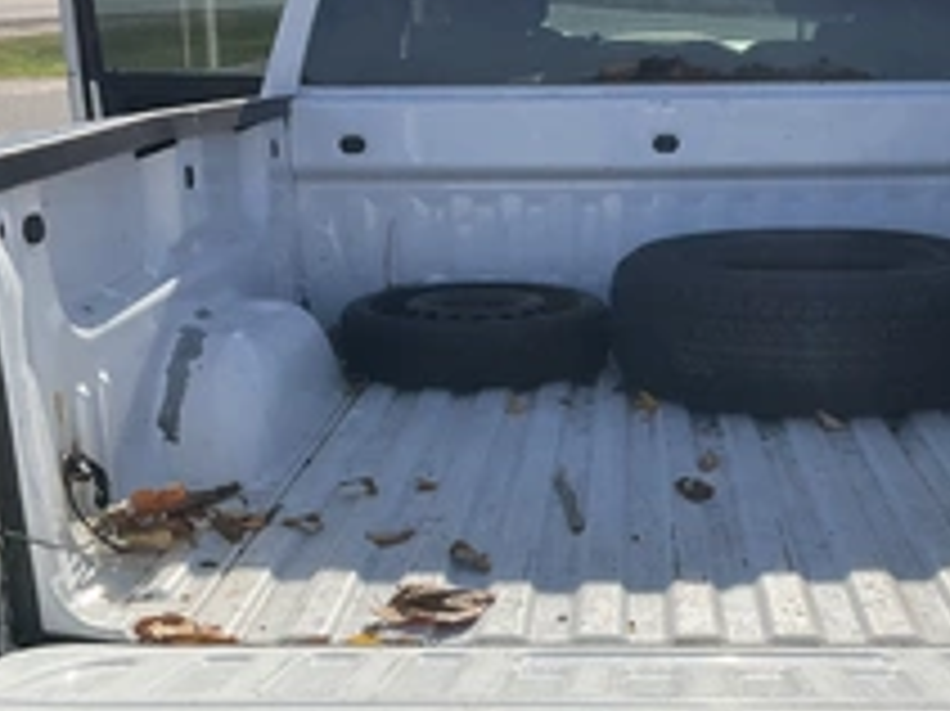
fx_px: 1509
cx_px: 599
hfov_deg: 34.8
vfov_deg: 26.3
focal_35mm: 55
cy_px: 490
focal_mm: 3
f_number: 1.8
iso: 25
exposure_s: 1/2667
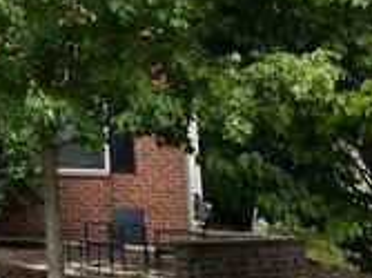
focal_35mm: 78
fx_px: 838
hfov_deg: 21.2
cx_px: -183
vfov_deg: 18.1
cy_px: -37
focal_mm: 5.1
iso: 50
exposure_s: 1/793
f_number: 1.6
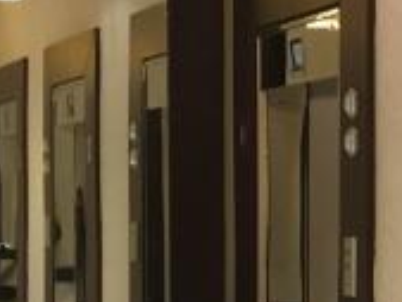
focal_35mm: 110
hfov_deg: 15.9
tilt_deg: -2.0
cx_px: 659
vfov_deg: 13.4
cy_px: 259
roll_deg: +0.1
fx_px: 1278
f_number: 2.2
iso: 200
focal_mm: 4.15
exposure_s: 1/15
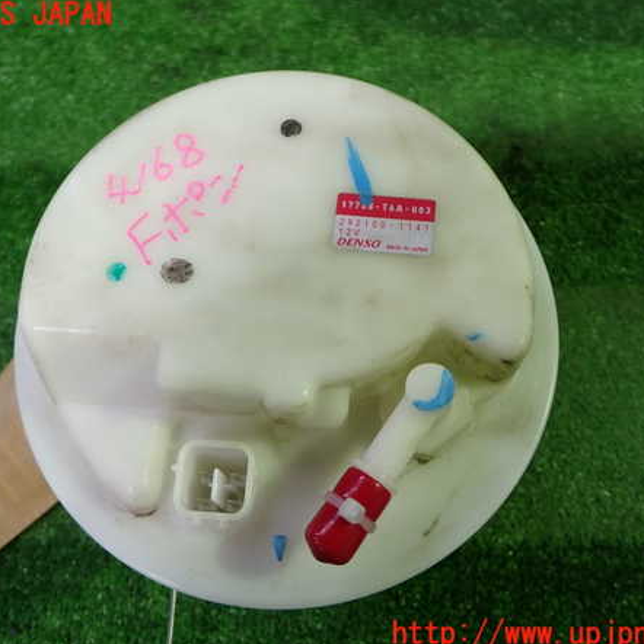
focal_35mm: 36
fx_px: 758
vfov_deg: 46.0
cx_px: 284
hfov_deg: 46.0
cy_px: 325
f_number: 2.3
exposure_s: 1/40
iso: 200
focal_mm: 5.4
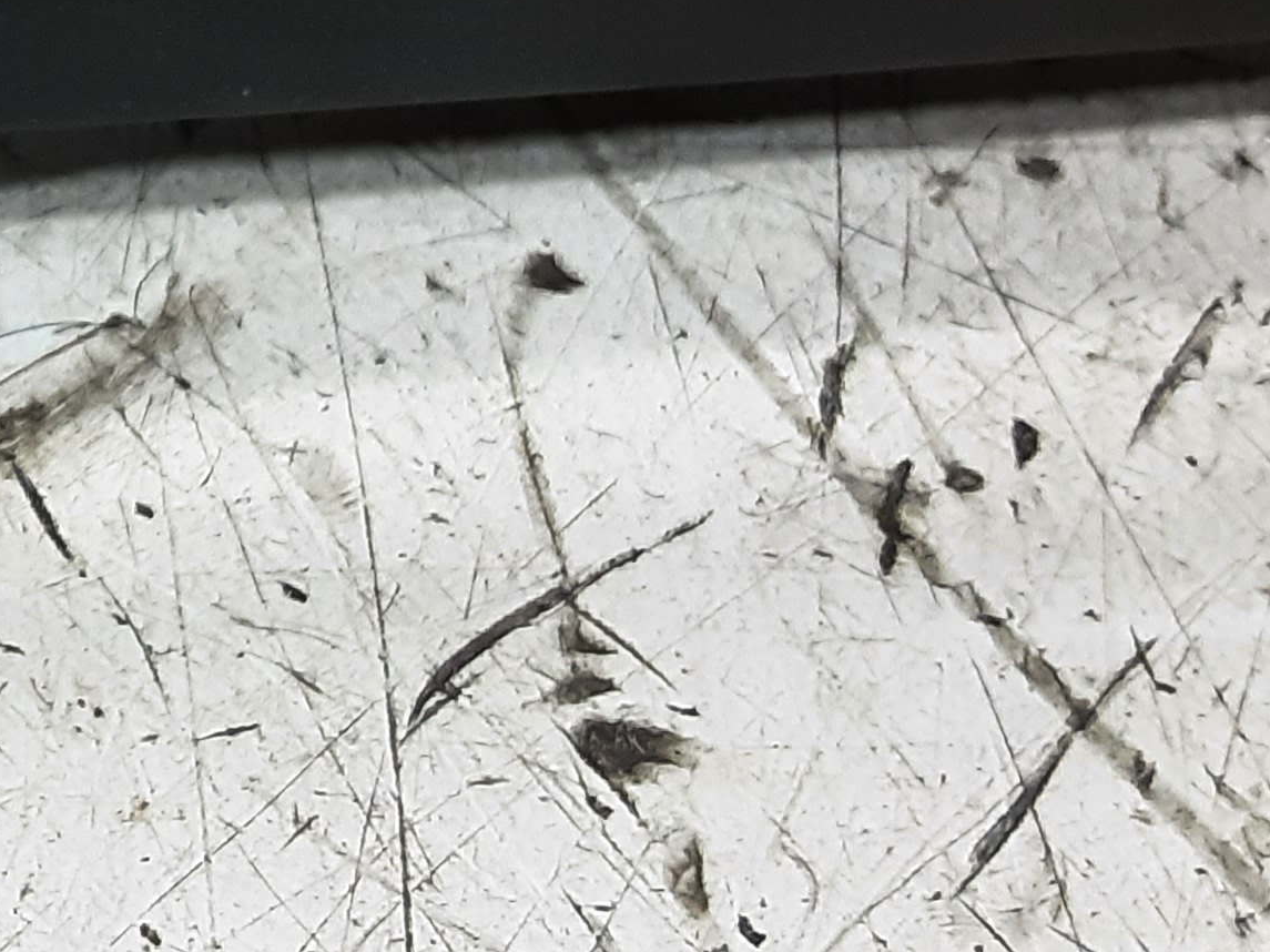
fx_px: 2824
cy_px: -59
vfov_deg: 18.5
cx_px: -397
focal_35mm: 77
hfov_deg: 22.5
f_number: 1.9
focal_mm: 2.91
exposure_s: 1/25
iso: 250
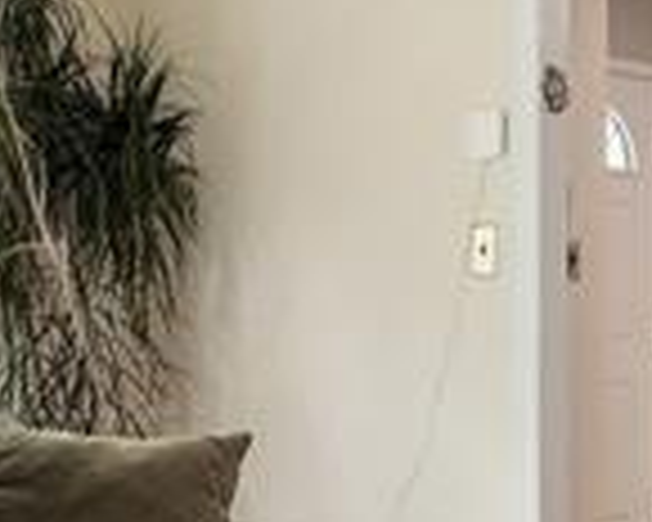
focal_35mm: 93
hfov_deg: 20.2
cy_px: 356
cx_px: 54
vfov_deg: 16.5
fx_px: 1795
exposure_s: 1/6
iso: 250
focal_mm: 14
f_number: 8
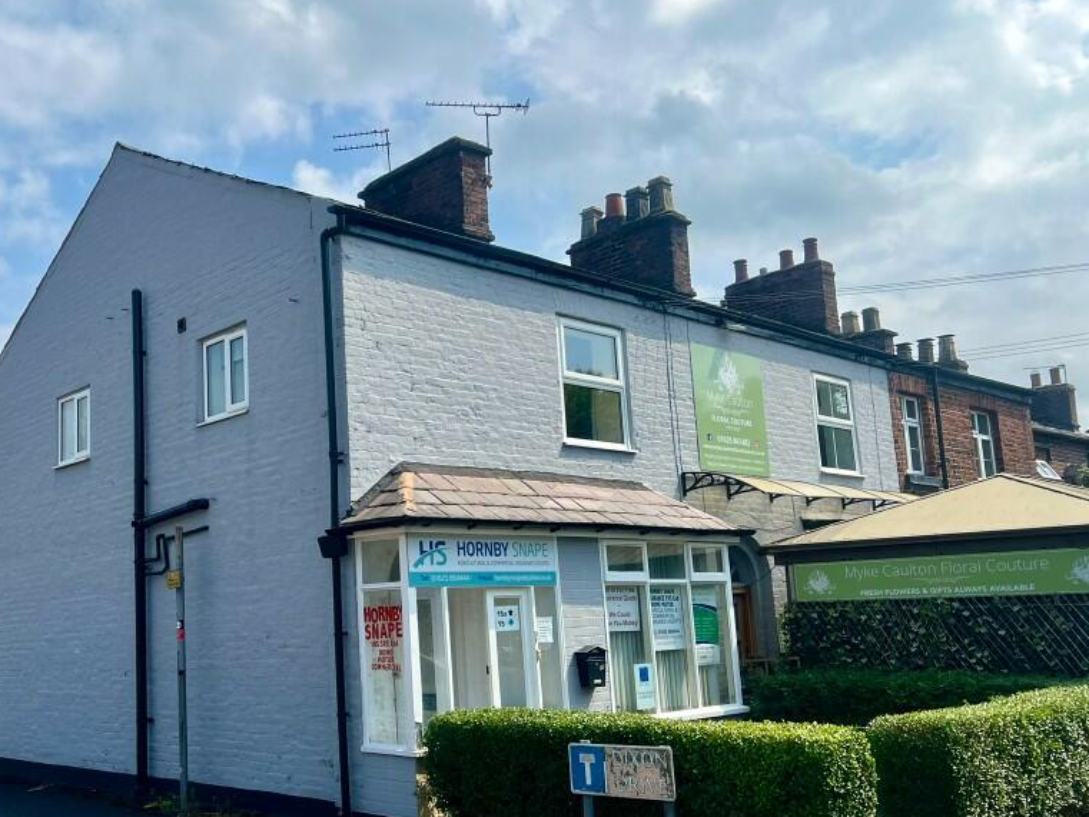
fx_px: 1101
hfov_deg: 51.7
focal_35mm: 35
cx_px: 371
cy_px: 464
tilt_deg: +6.5
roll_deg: +2.0
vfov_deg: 40.6
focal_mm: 5.7
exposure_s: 1/5319
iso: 50
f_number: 1.5
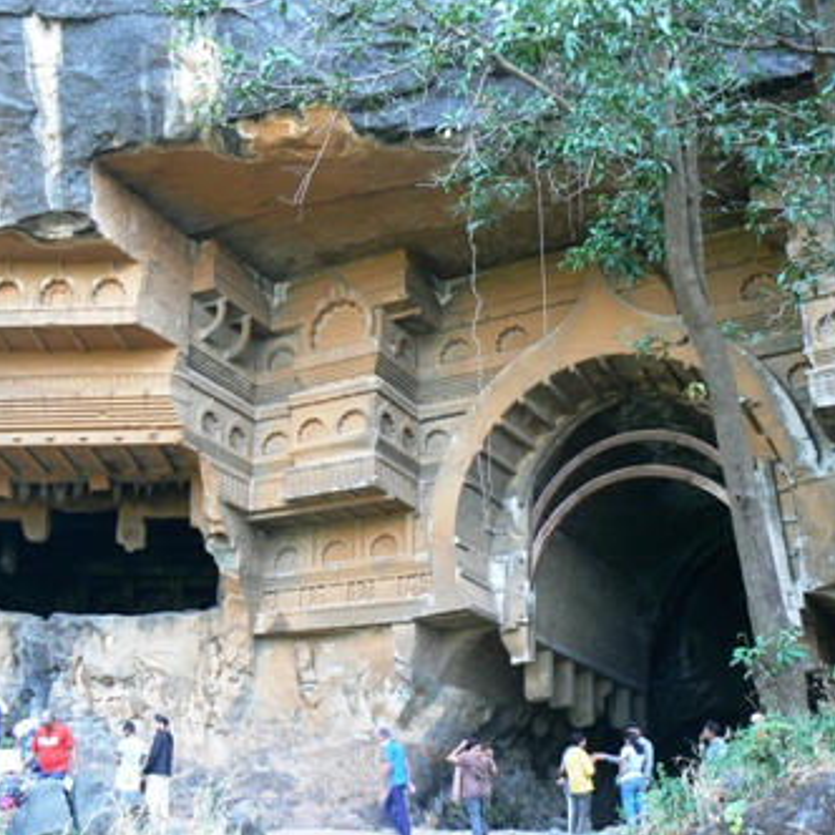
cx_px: 314
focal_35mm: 43
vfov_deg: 39.2
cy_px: 415
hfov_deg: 38.9
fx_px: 1173
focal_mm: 6
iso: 80
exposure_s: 1/30
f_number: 2.8
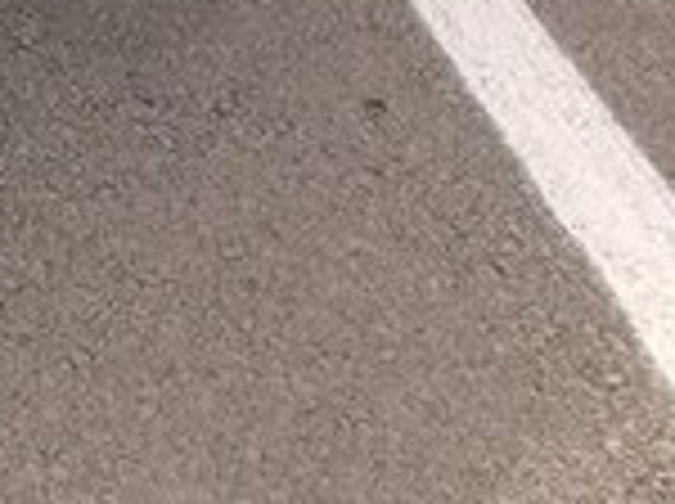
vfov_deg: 10.7
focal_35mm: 128
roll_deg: -0.2
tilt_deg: -21.4
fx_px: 2492
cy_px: -466
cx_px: -378
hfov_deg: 14.3
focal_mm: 4.15
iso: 32
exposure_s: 1/977
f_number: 2.2
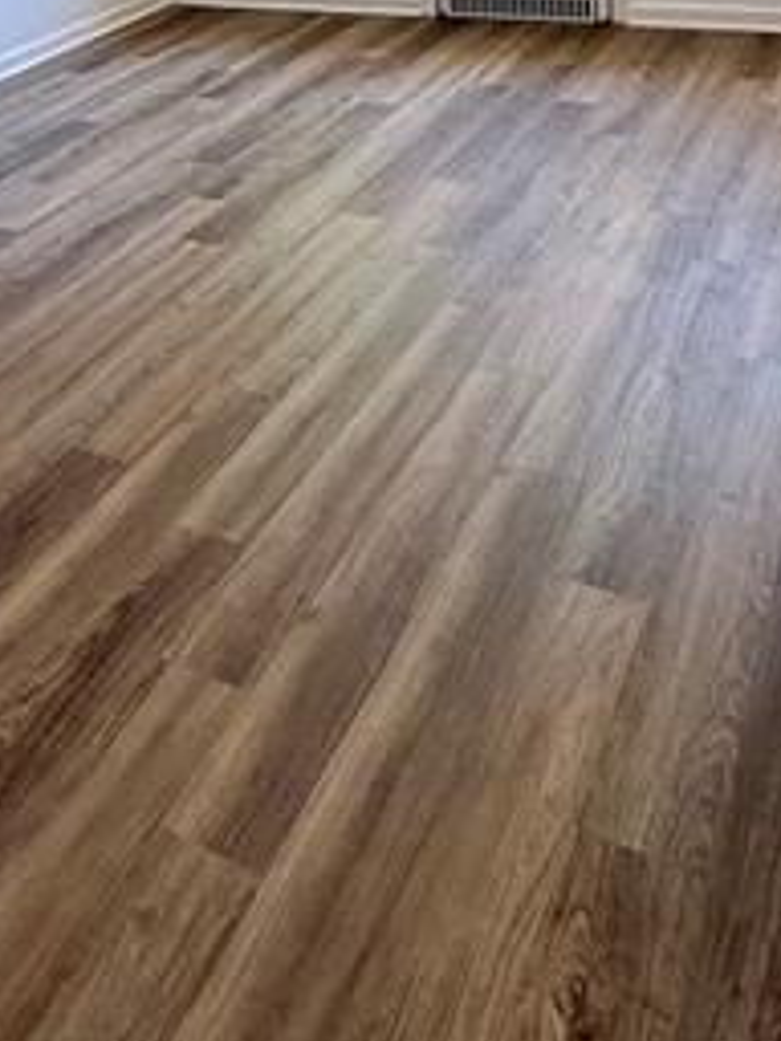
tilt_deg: -12.9
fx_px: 1263
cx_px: 94
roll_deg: +5.9
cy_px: 65
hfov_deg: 32.8
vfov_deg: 40.6
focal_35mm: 42
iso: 80
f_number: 2.2
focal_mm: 2.22
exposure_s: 1/99
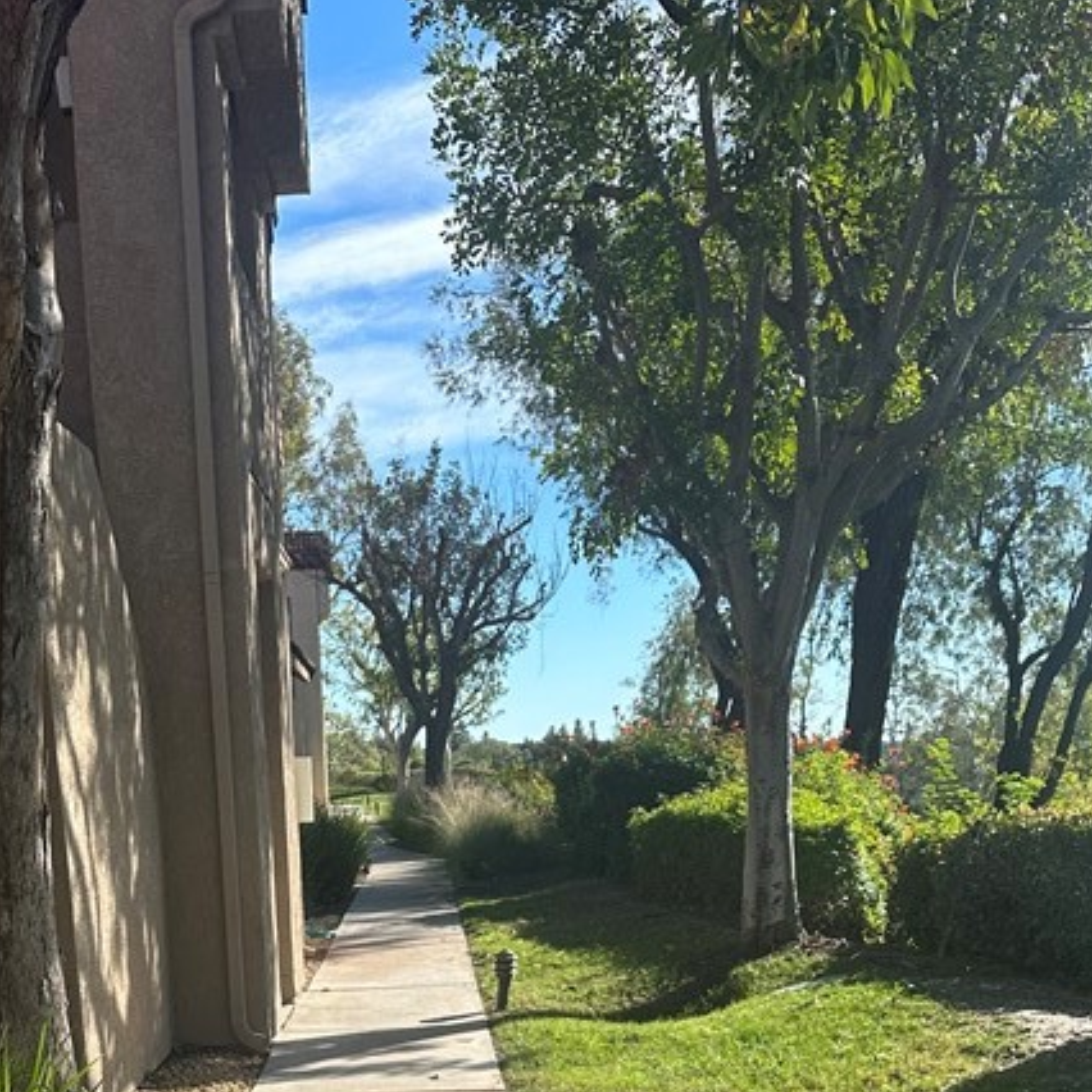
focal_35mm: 51
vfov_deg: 30.1
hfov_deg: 33.2
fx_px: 1820
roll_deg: -0.4
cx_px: 402
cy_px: 1184
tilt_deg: -12.8
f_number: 1.78
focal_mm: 6.86
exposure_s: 1/2070
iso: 80
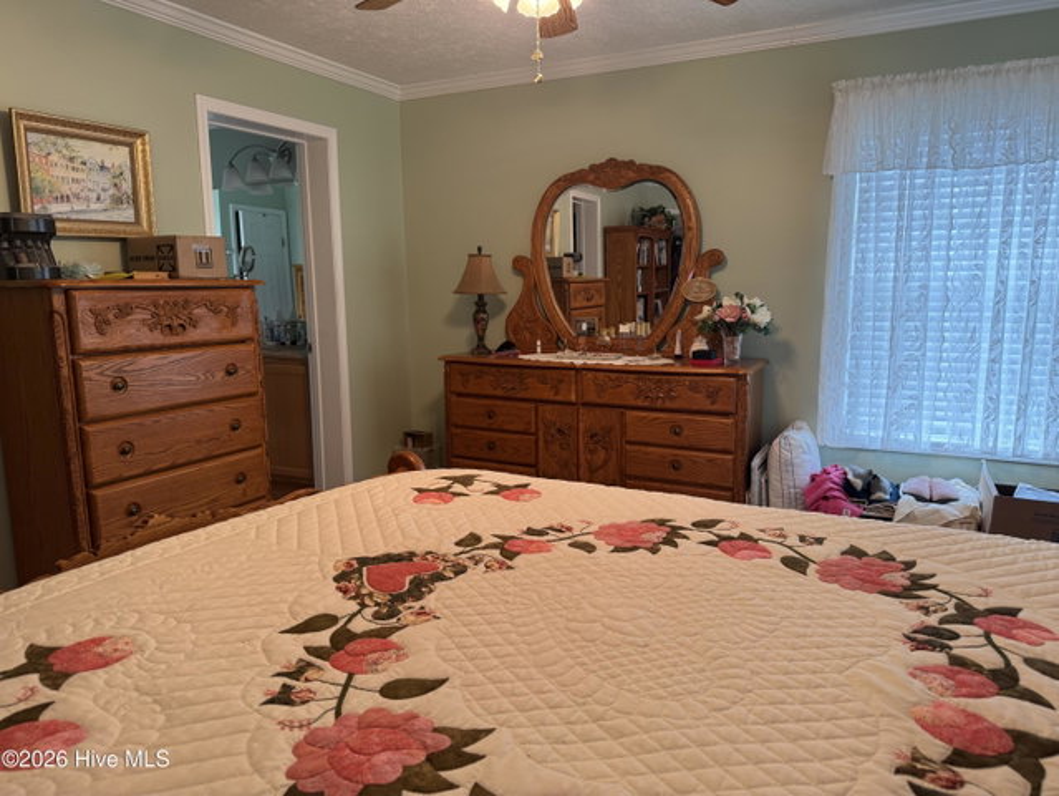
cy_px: 398
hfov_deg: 71.6
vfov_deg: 56.9
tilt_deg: -9.1
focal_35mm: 24
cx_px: 530
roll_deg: +0.2
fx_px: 735
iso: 125
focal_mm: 6.76
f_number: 1.78
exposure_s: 1/60
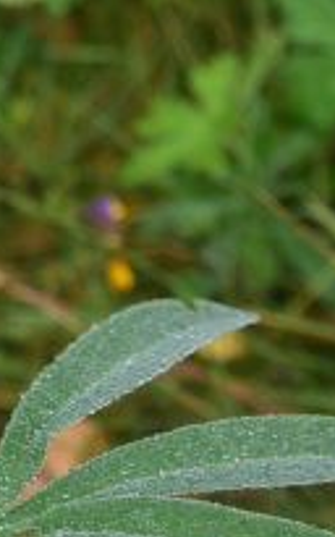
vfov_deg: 8.7
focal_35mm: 207
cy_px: -982
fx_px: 3026
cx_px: -472
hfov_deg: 6.1
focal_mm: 32
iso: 320
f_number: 7.1
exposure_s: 1/125
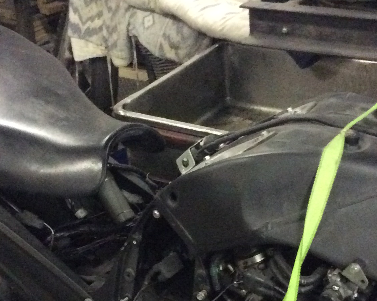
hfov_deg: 26.4
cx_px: 187
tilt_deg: -35.7
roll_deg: +4.3
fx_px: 803
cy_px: 276
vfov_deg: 20.8
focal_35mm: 72
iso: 640
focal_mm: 3.3
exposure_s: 1/17
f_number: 2.4
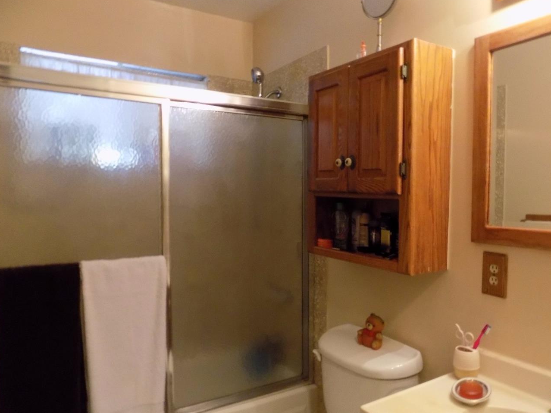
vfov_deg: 51.3
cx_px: 307
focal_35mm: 27
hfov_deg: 65.2
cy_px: 223
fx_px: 430
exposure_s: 1/25
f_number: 3.1
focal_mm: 4
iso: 400
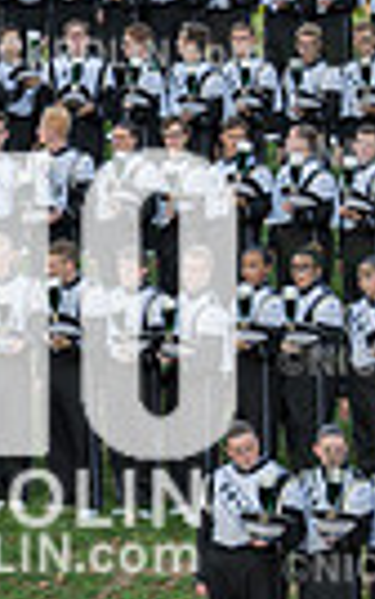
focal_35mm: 168
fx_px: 2741
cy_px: 364
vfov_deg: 12.4
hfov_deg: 7.8
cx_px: -80
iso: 125
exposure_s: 1/100
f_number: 4
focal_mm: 38
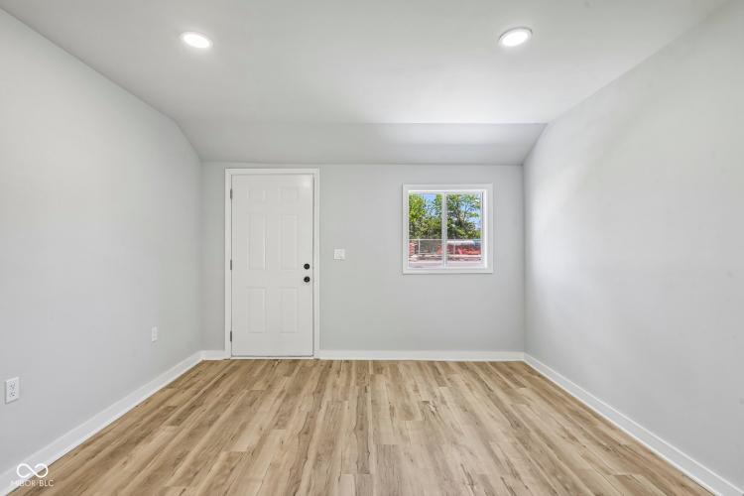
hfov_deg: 96.7
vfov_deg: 73.7
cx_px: 372
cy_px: 248
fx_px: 331
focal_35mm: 16
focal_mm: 16
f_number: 8
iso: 180
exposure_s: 1/15
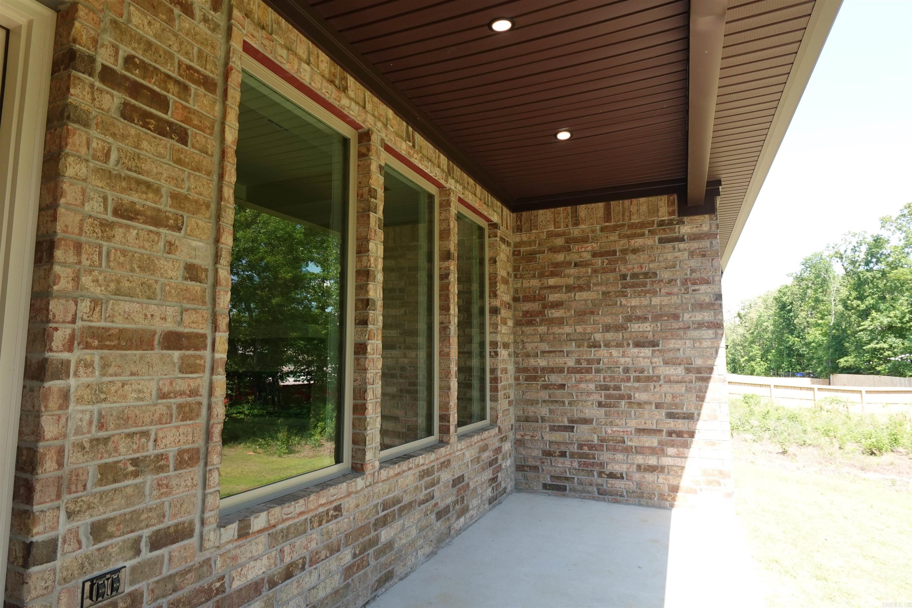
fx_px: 507
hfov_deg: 84.0
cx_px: 456
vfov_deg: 61.9
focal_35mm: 20
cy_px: 304
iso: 125
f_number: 2
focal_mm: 7.6
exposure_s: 1/640
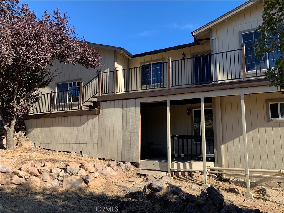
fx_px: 213
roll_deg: -1.0
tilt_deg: +5.8
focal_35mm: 26
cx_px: 142
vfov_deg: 53.1
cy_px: 106
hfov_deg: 67.3
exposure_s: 1/1021
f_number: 1.8
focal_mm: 4.25
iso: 25
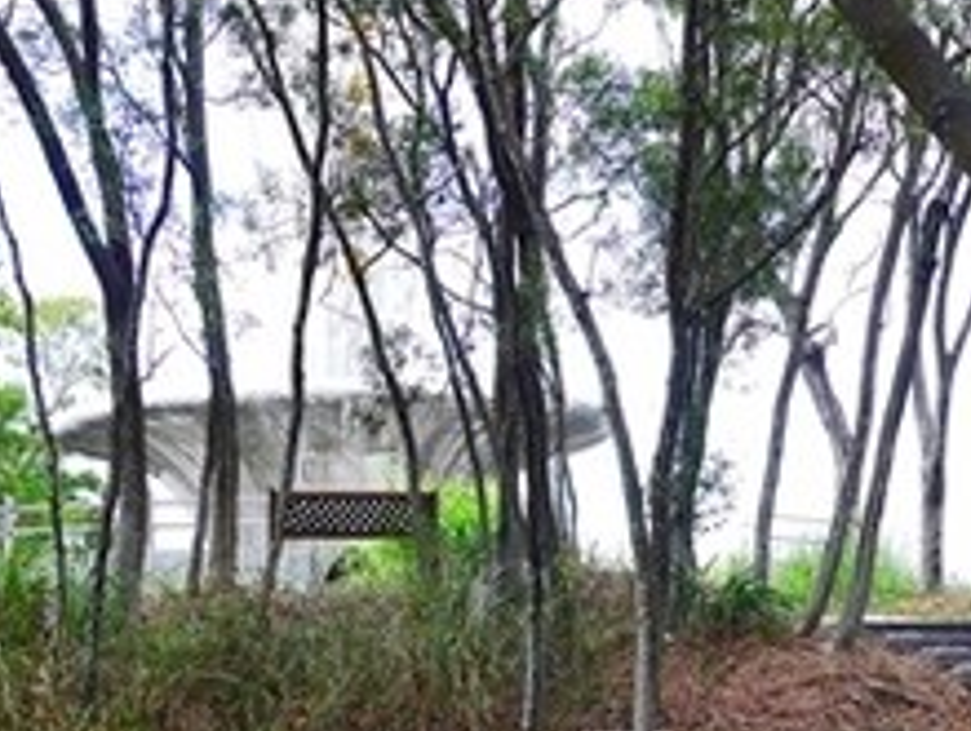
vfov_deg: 18.0
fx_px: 2304
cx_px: 610
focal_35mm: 82
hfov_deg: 23.7
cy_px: 501
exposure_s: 1/400
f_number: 3.2
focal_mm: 15
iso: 160
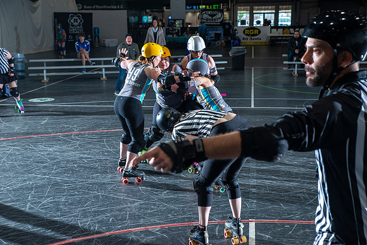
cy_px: 122
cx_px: 184
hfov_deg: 39.6
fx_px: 510
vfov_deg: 27.0
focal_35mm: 50
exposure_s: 1/160
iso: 800
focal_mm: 50
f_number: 7.1
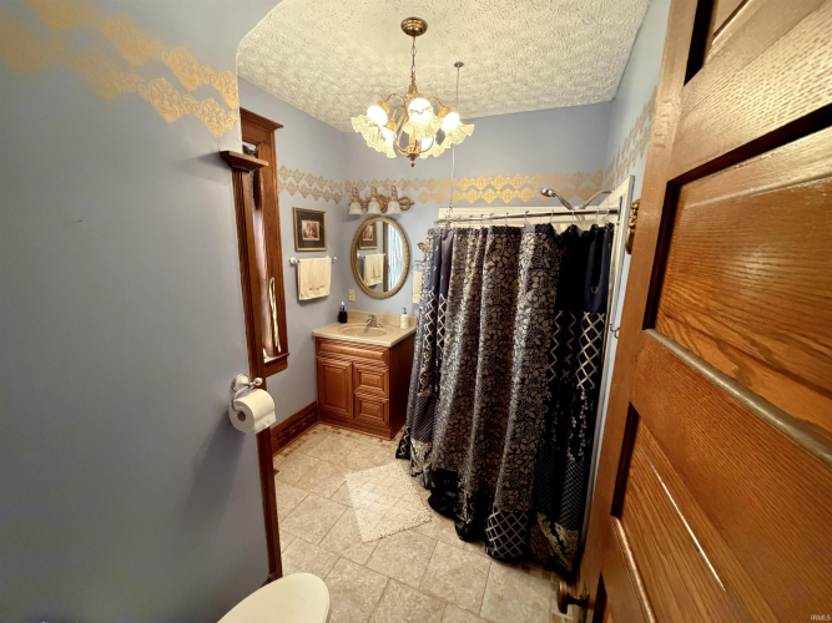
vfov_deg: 85.7
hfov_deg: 102.1
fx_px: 336
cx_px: 416
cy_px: 312
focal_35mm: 14
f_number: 2.2
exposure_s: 1/40
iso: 1000
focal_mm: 2.22
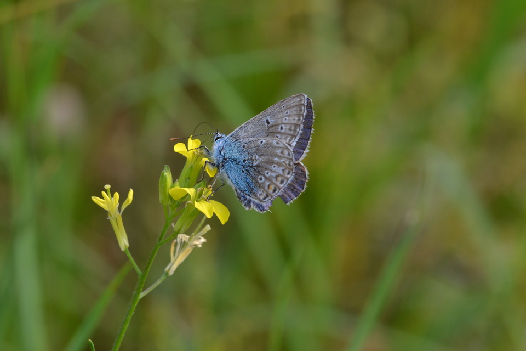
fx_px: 4054
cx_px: 263
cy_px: 176
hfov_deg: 7.4
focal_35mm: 278
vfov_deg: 5.0
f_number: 8
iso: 400
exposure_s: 1/200
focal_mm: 185
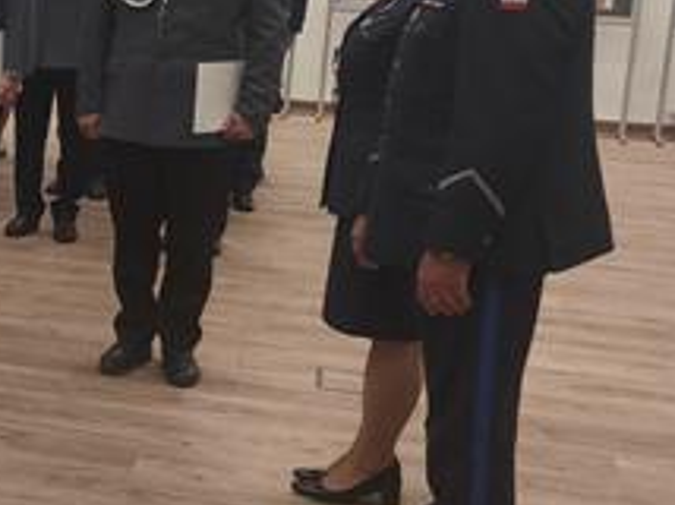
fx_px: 1675
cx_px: -404
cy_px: 152
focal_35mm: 86
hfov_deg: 19.2
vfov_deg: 17.1
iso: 100
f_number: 1.7
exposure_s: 1/100
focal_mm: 5.35
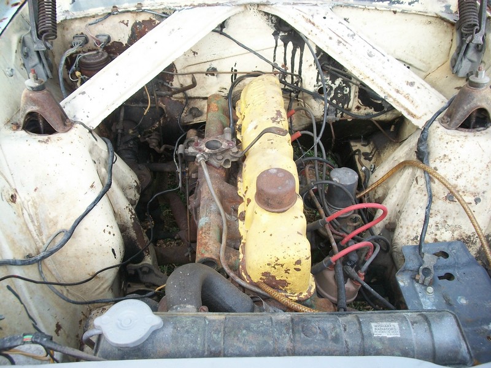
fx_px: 454
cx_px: 246
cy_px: 184
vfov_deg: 44.2
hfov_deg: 56.8
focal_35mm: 32
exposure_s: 1/125
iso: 80
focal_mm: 5.7
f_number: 2.9
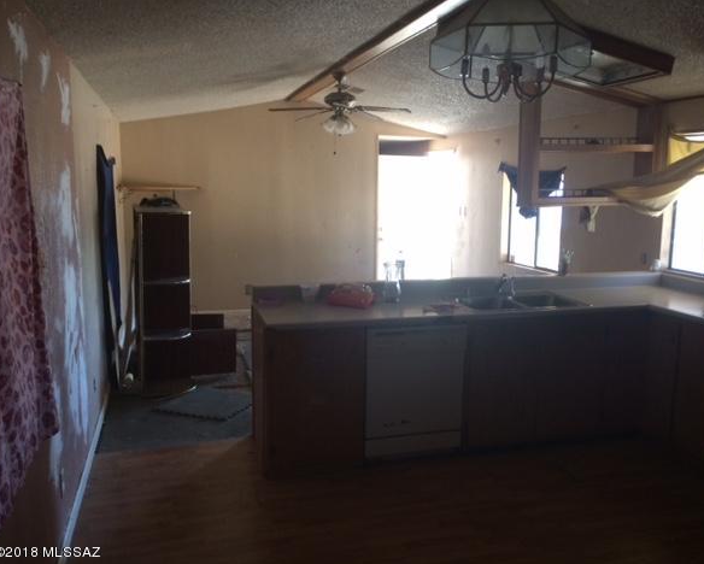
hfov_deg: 57.1
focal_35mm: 31
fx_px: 646
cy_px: 287
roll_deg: -1.4
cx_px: 372
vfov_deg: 47.2
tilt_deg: -8.5
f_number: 2.2
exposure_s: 1/30
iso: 125
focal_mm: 4.15
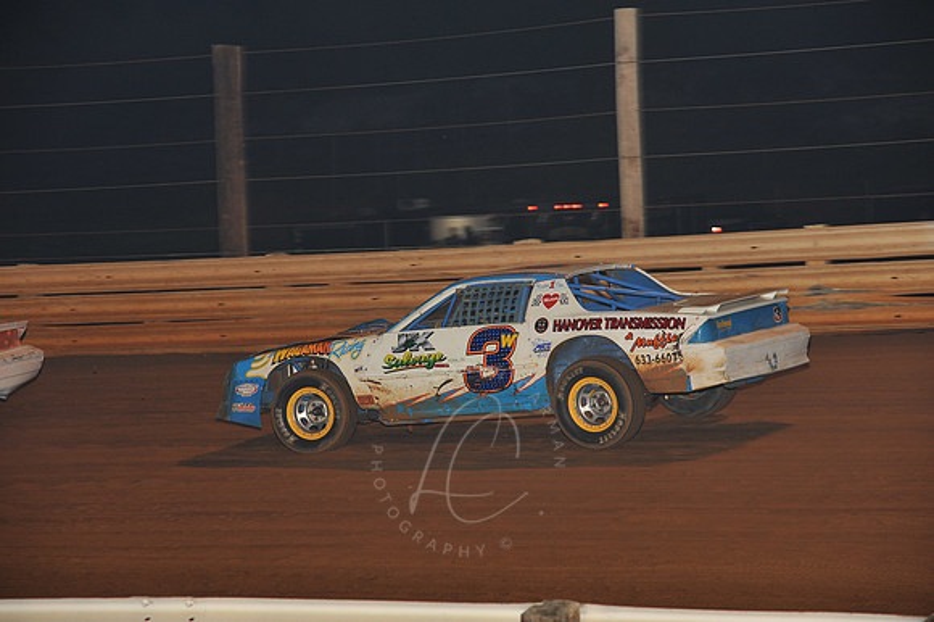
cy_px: 311
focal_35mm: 135
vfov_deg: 10.1
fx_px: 3500
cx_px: 467
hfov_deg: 15.2
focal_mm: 135
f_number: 6.3
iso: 800
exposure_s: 1/320
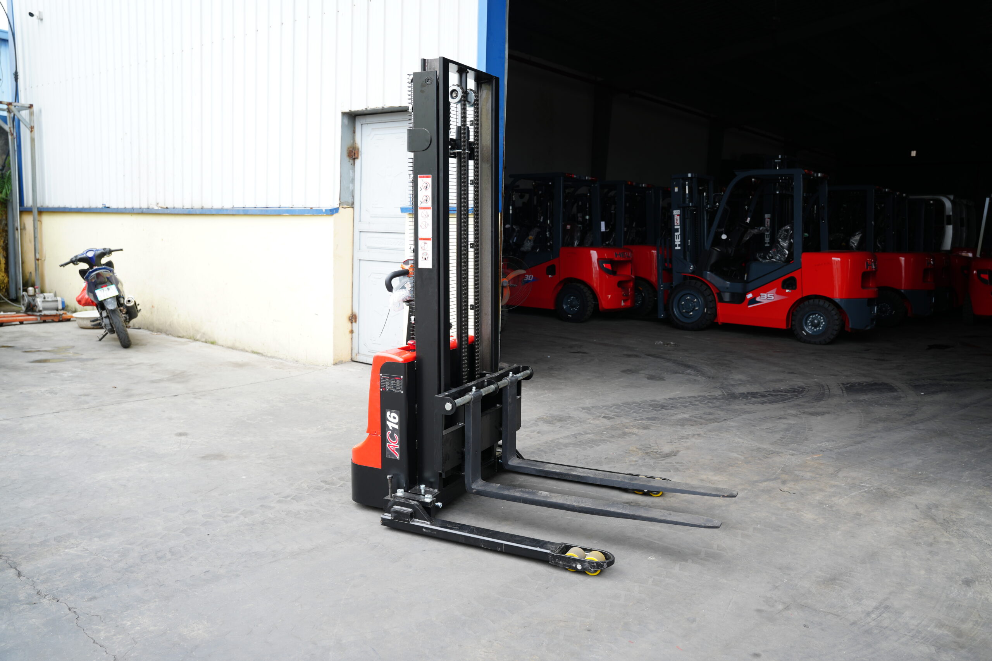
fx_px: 780
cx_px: 496
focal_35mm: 28
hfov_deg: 64.9
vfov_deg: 46.0
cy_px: 330
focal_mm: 28.3
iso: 100
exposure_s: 1/125
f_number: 3.5
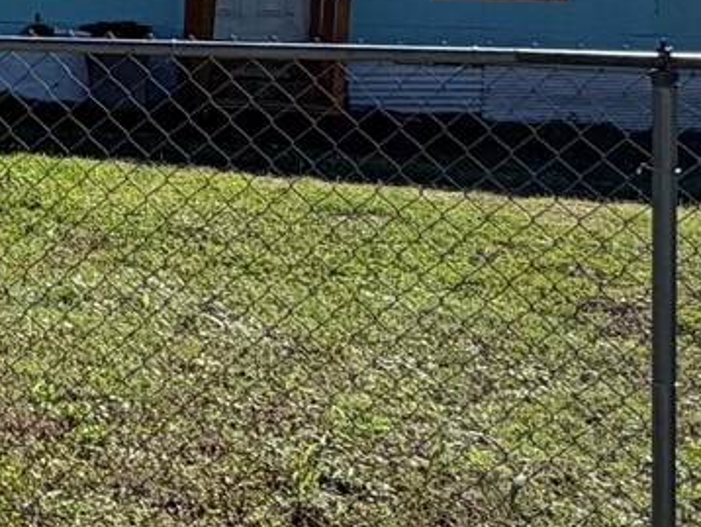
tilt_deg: -0.5
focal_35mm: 80
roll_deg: -0.7
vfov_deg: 17.8
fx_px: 1621
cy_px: -61
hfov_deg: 18.6
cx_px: -584
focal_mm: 2.22
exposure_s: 1/970
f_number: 2.2
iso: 25
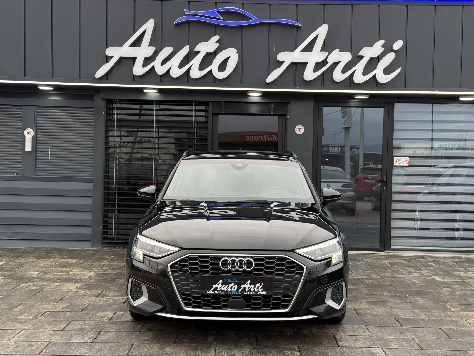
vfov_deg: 30.3
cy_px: 178
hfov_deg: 39.7
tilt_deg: -1.0
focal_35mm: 48
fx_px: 657
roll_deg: -1.0
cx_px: 237
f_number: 1.78
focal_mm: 6.76
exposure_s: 1/262
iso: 80
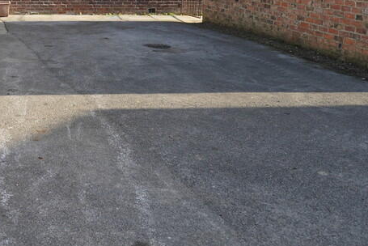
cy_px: 9
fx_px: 552
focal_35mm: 54
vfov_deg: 24.2
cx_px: 70
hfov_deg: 35.6
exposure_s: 1/160
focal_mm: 24
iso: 100
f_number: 4.5
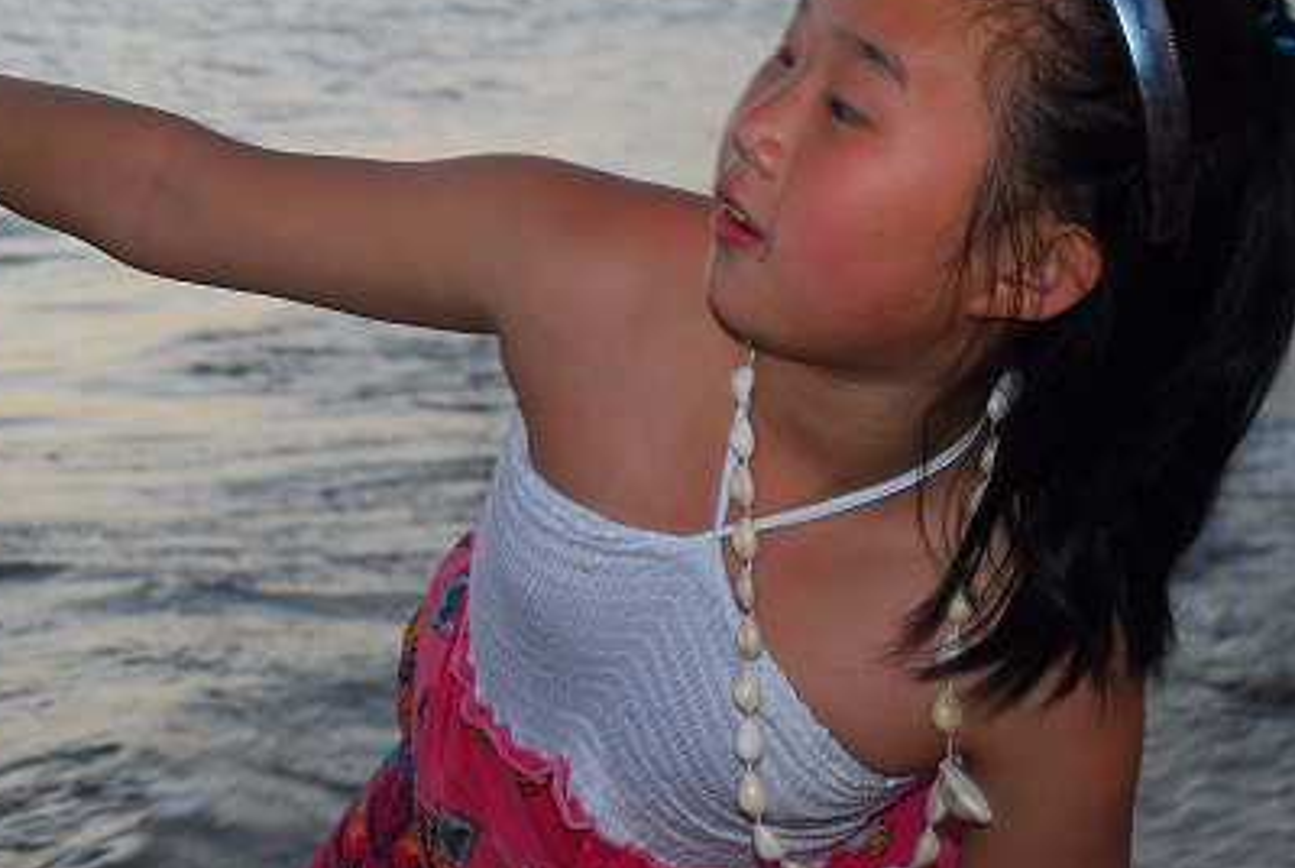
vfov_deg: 13.4
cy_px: 274
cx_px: 586
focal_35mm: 102
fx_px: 3675
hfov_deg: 20.0
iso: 320
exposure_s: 1/30
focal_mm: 40
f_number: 6.7
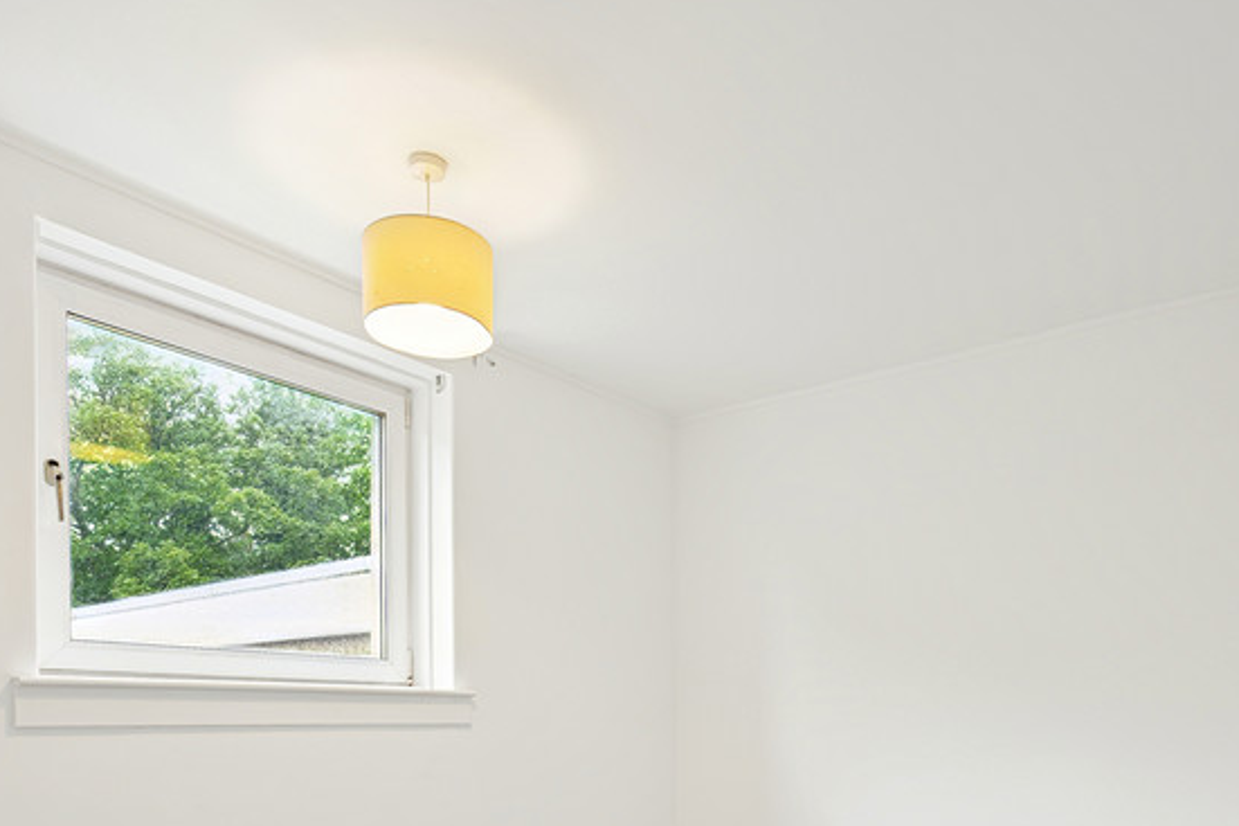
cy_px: 715
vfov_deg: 45.7
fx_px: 895
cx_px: 670
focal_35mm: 26
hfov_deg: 69.3
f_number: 5.6
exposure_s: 1/60
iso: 800
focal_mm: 14
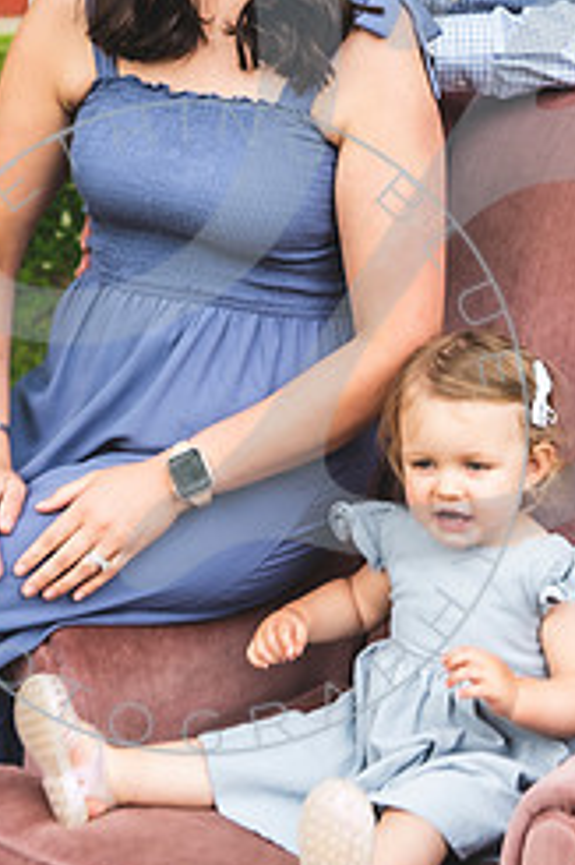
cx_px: 360
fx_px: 2471
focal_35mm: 103
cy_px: 159
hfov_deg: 13.3
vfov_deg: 19.6
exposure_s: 1/200
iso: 200
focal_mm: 56
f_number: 5.6
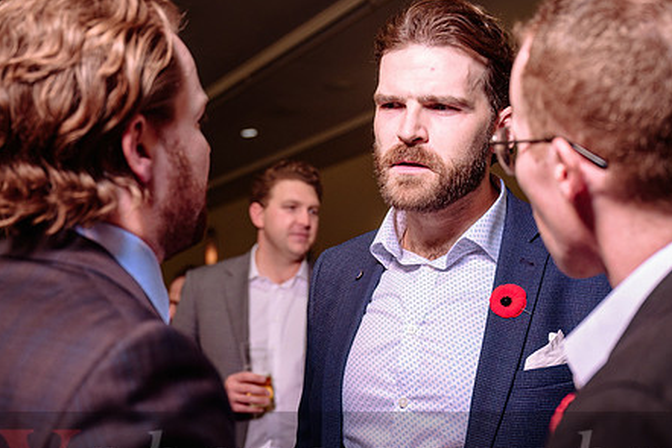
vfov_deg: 24.6
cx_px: 398
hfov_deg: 36.1
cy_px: 224
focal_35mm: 55
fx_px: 1027
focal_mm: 38
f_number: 3.2
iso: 800
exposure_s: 1/100
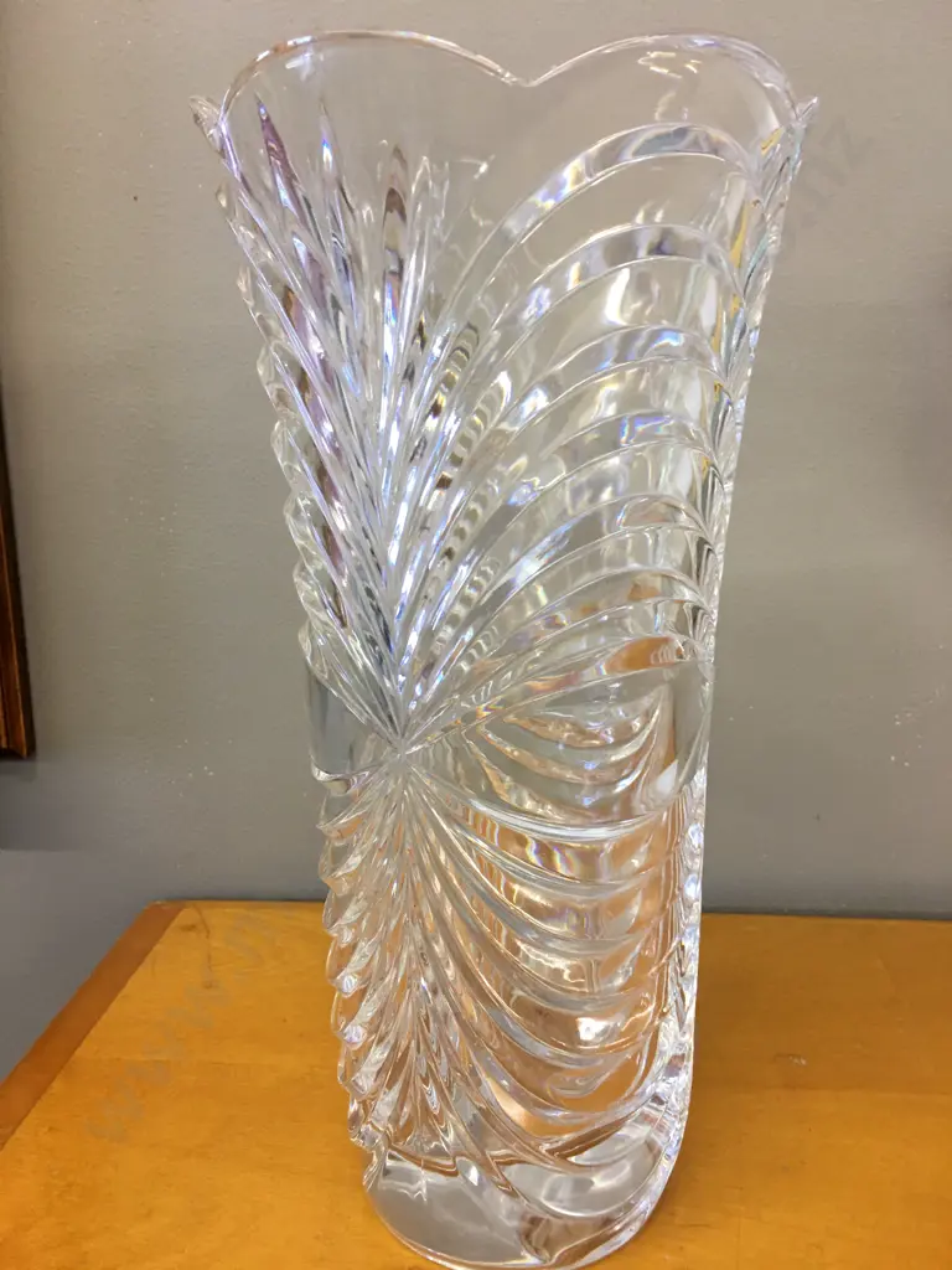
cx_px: 476
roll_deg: +0.6
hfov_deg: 48.2
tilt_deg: -11.1
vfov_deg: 61.7
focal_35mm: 29
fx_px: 1063
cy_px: 635
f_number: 2.2
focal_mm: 4.15
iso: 50
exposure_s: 1/33
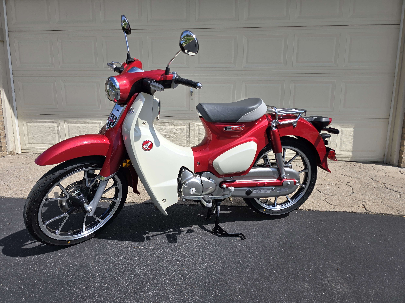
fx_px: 269
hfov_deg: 73.9
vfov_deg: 58.9
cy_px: 152
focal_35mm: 23
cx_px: 202
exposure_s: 1/866
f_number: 1.7
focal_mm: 6.3
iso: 12
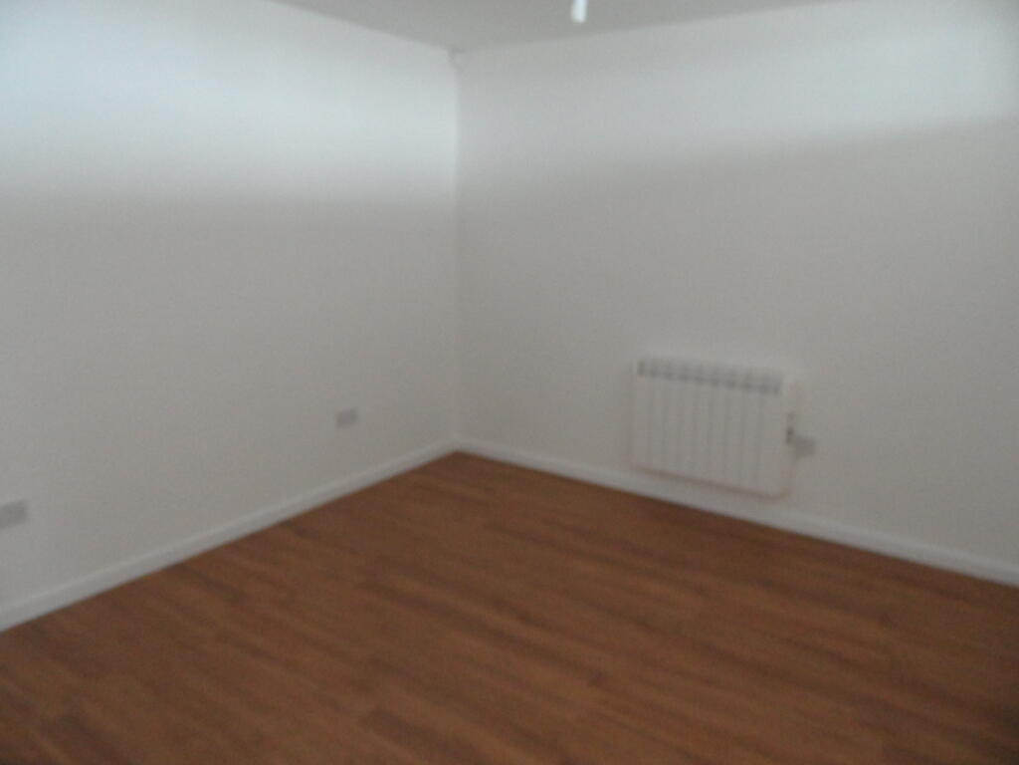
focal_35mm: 24
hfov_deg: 71.6
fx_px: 706
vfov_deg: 56.8
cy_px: 382
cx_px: 510
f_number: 3.2
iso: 400
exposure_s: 1/10
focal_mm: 3.9
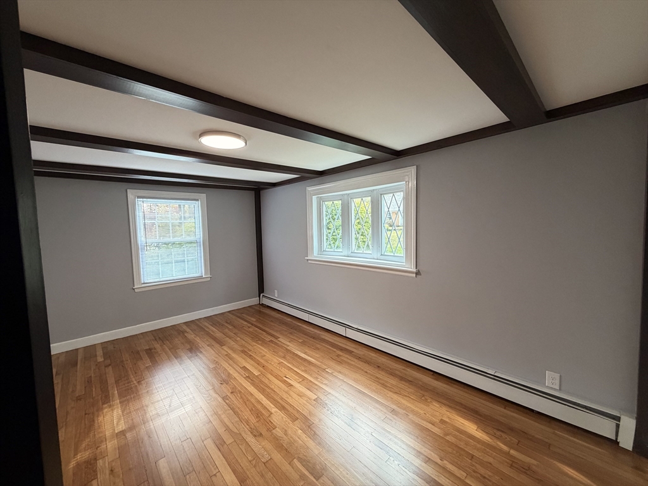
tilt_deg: -3.2
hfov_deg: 102.1
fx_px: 262
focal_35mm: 14
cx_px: 324
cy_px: 243
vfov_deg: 85.7
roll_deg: +1.6
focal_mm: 2.22
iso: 320
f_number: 2.2
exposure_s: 1/121
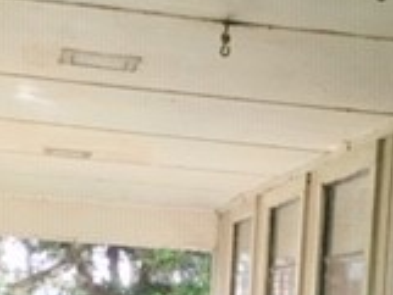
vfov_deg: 11.7
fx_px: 1397
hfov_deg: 16.0
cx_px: 249
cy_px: 405
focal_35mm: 123
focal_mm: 3.3
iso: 32
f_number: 2.4
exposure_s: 1/120
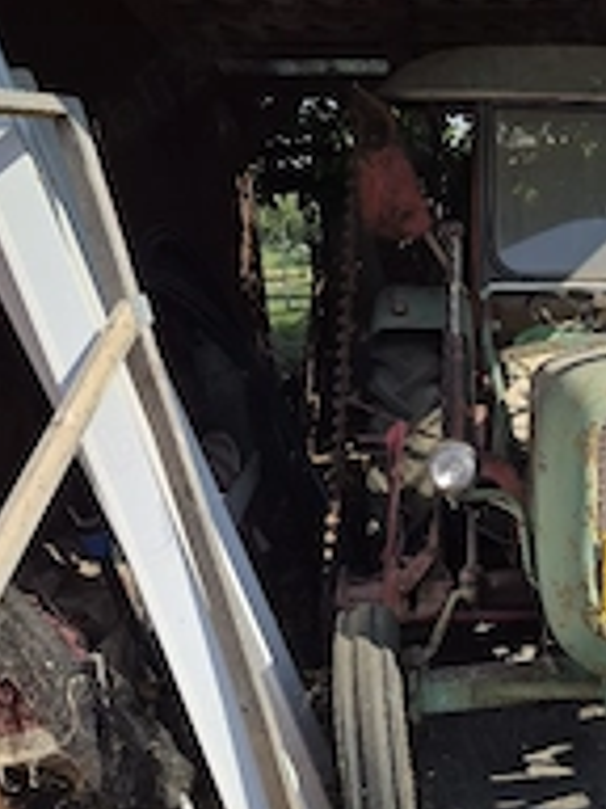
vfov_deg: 39.6
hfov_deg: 28.7
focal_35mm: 48
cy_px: 463
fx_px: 1120
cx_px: 581
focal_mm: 5.4
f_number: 1.8
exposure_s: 1/1111
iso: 25
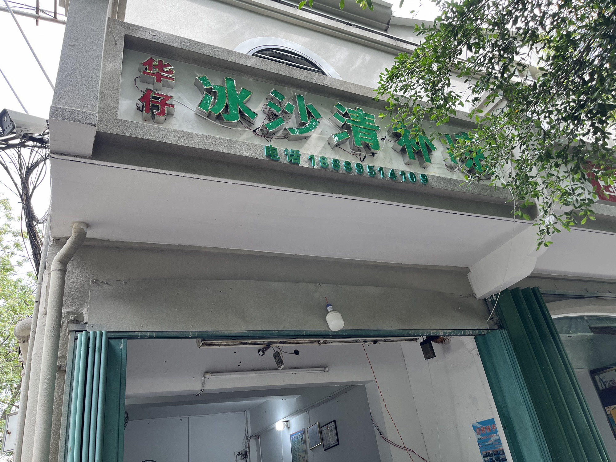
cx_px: 308
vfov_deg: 53.1
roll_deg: +9.4
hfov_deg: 67.3
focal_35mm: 26
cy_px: 231
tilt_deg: +28.8
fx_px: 463
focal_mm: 5.1
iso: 40
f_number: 1.6
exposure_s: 1/221
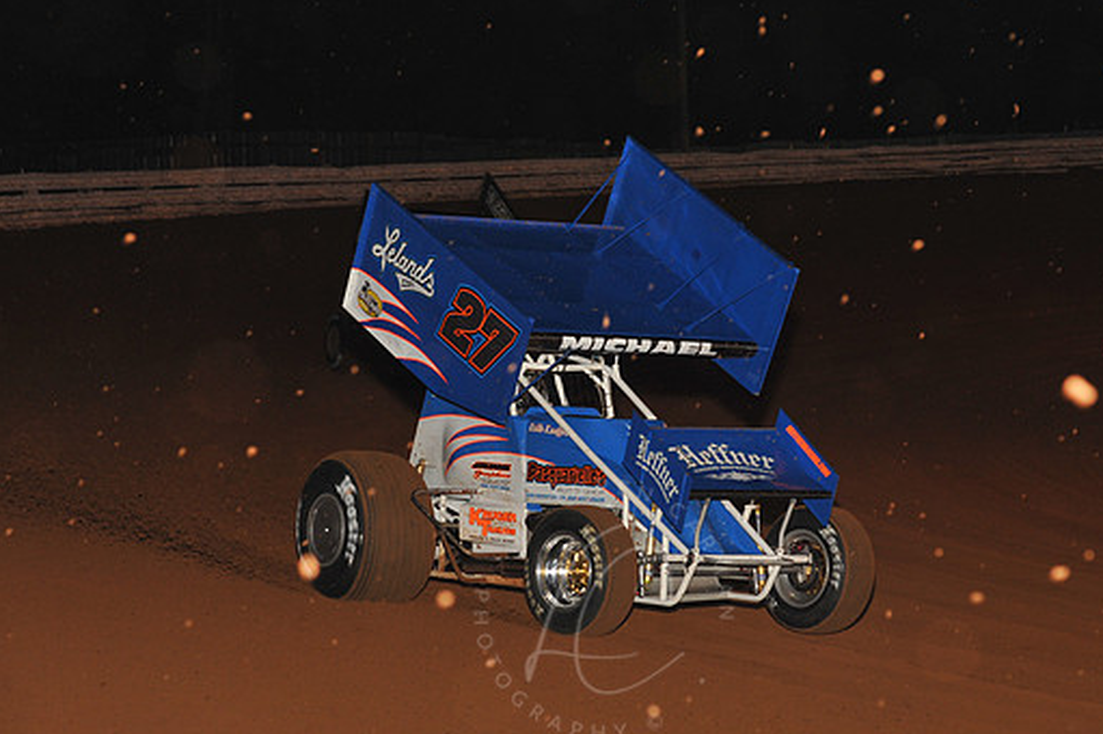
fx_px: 4348
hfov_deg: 14.5
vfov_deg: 9.6
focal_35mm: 142
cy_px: 410
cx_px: 602
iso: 1250
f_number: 7.1
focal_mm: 125
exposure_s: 1/320
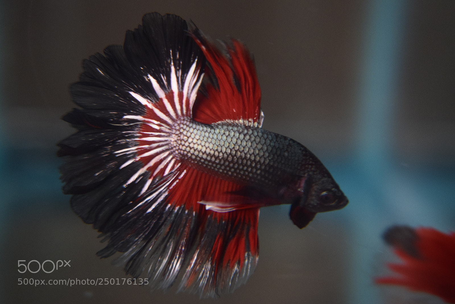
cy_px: 152
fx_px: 569
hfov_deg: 43.6
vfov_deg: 29.9
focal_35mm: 45
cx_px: 228
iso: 1600
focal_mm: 30
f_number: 4.2
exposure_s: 1/20
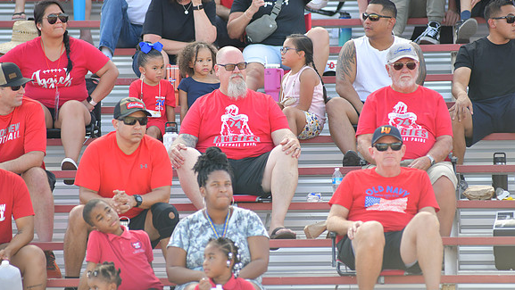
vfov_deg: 3.8
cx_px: 257
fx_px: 4317
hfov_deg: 6.8
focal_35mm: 316
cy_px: 142
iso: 800
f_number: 3.5
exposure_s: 1/2000
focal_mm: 300
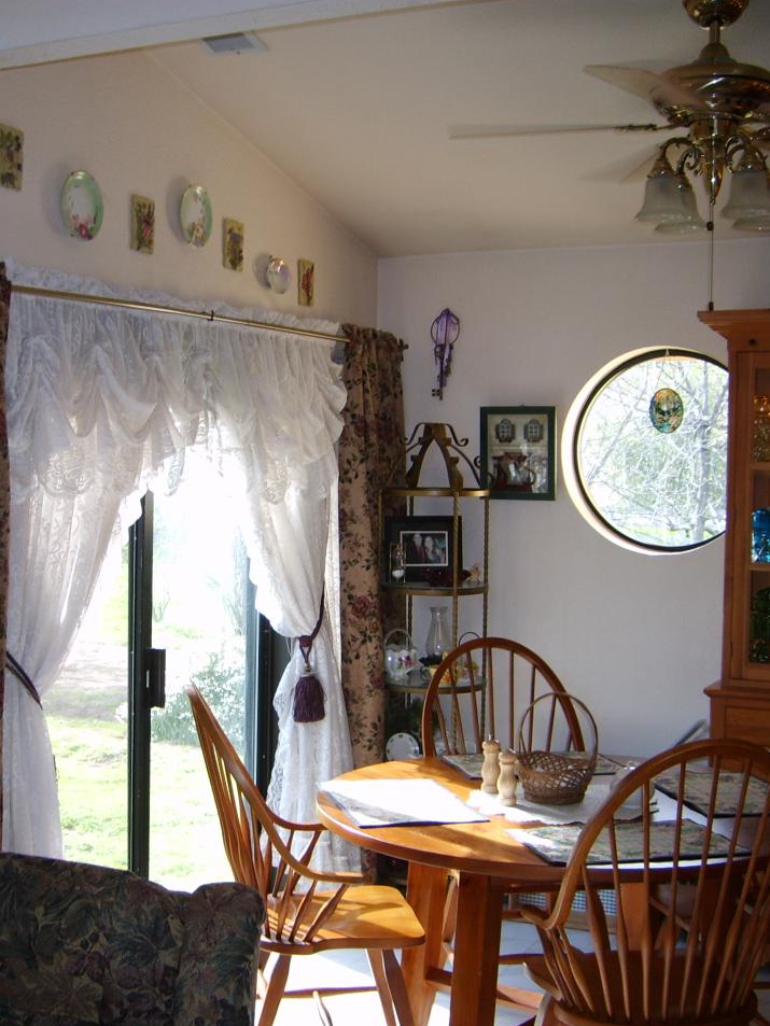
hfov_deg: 30.7
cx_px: 267
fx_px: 1394
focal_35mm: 47
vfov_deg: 40.4
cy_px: 514
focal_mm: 5.8
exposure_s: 1/45
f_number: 2.8
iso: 50
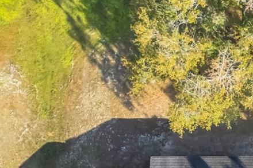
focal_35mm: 80
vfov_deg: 16.4
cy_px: 199
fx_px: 562
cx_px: 202
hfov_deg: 25.0
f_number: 2.8
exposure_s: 1/160
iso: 120
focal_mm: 8.38
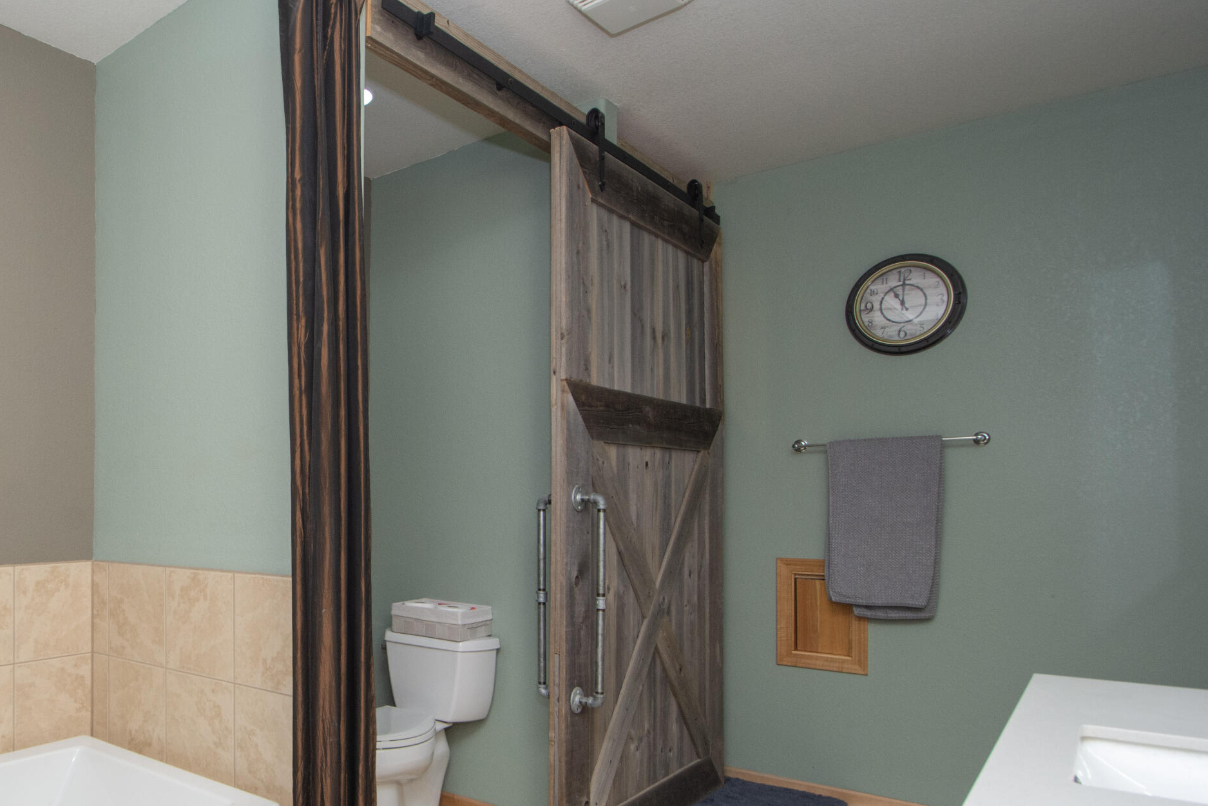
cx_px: 274
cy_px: 502
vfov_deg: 52.6
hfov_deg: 68.0
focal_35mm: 24
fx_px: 805
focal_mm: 10
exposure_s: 1/60
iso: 500
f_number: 7.1
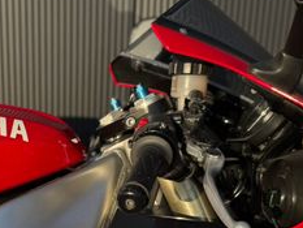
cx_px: 23
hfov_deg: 28.1
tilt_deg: -20.0
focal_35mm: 66
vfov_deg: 20.8
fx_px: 578
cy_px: 272
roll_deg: +1.1
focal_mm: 6.76
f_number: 1.78
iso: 80
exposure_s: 1/3021
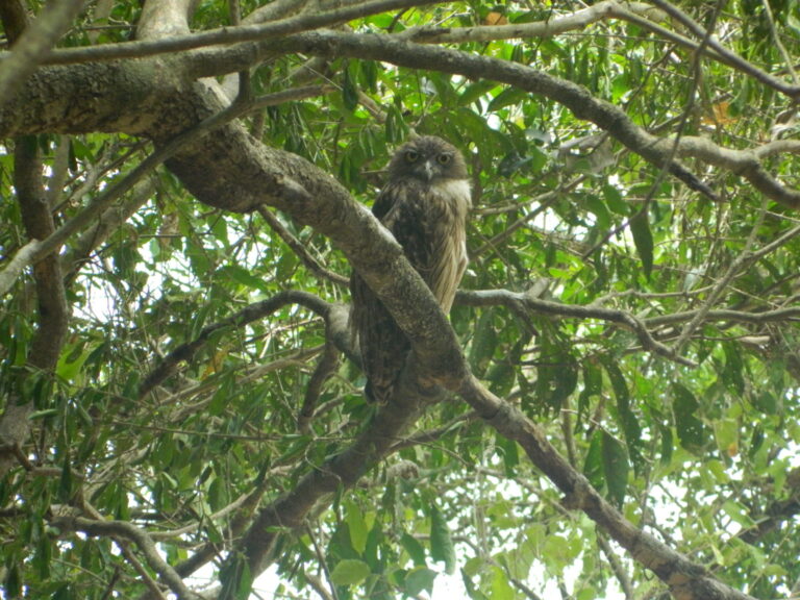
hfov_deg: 4.3
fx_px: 10746
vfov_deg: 3.2
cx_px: 400
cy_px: 300
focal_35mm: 465
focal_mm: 83.7
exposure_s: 1/100
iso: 400
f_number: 5.7
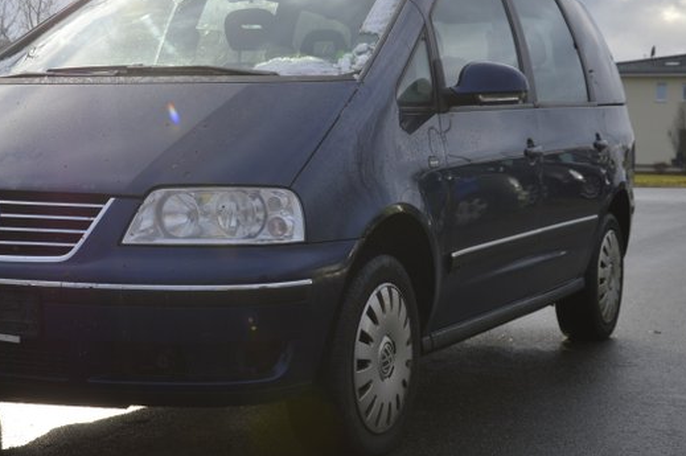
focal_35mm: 74
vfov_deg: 18.4
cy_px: 270
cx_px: 217
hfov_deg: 27.2
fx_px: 1409
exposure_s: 1/160
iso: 100
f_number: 6.3
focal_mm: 32
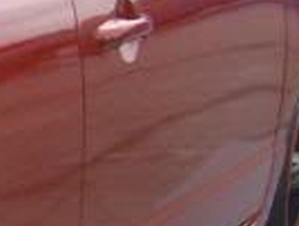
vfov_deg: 5.4
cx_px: -350
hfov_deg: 6.9
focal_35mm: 276
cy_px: 205
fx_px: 2388
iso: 100
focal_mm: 6
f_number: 4.7
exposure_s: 1/390
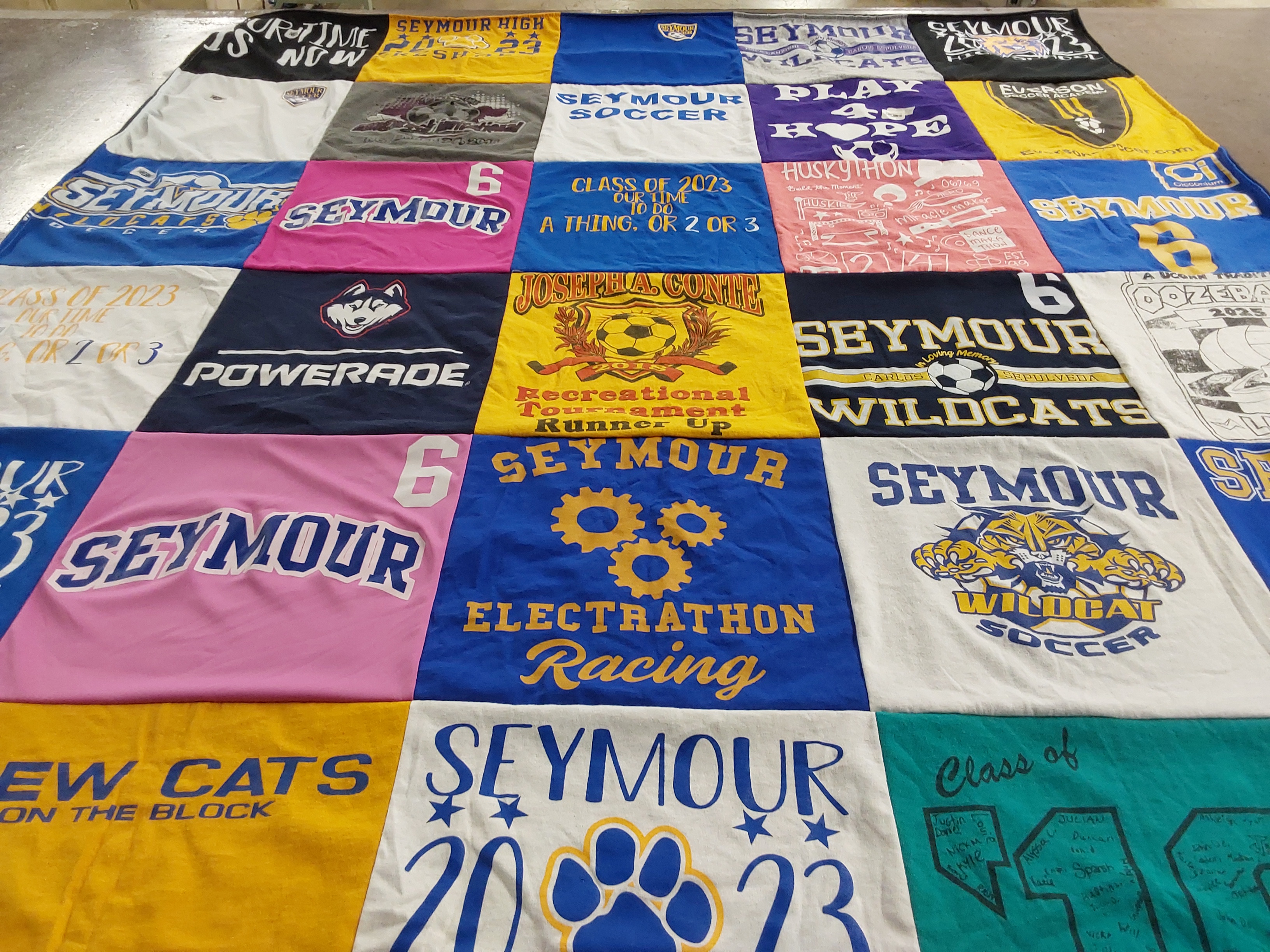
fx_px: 1027
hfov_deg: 63.4
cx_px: 635
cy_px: 476
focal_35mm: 28
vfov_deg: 49.7
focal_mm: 2.91
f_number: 1.9
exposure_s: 1/50
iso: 100
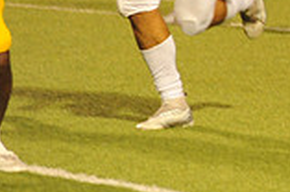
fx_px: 5941
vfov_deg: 1.9
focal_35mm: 739
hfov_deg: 2.8
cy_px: -70
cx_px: 534
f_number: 5.6
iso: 5000
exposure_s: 1/200
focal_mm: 200
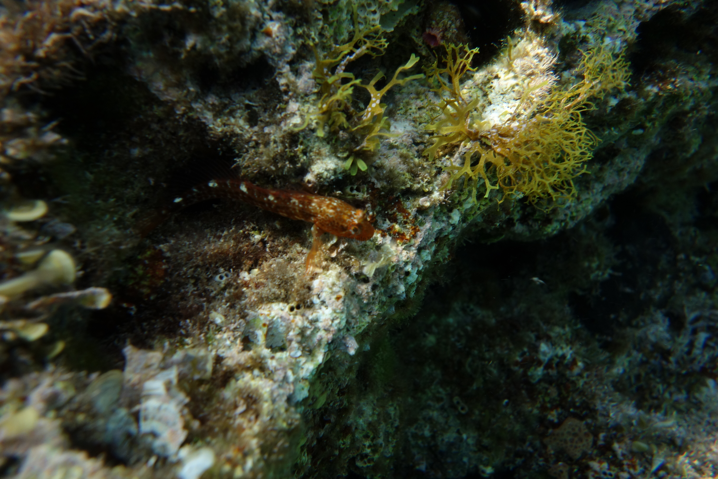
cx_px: 359
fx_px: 558
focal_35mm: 28
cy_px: 240
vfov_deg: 46.4
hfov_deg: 65.5
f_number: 5.6
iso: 250
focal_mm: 10.4
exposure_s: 1/250
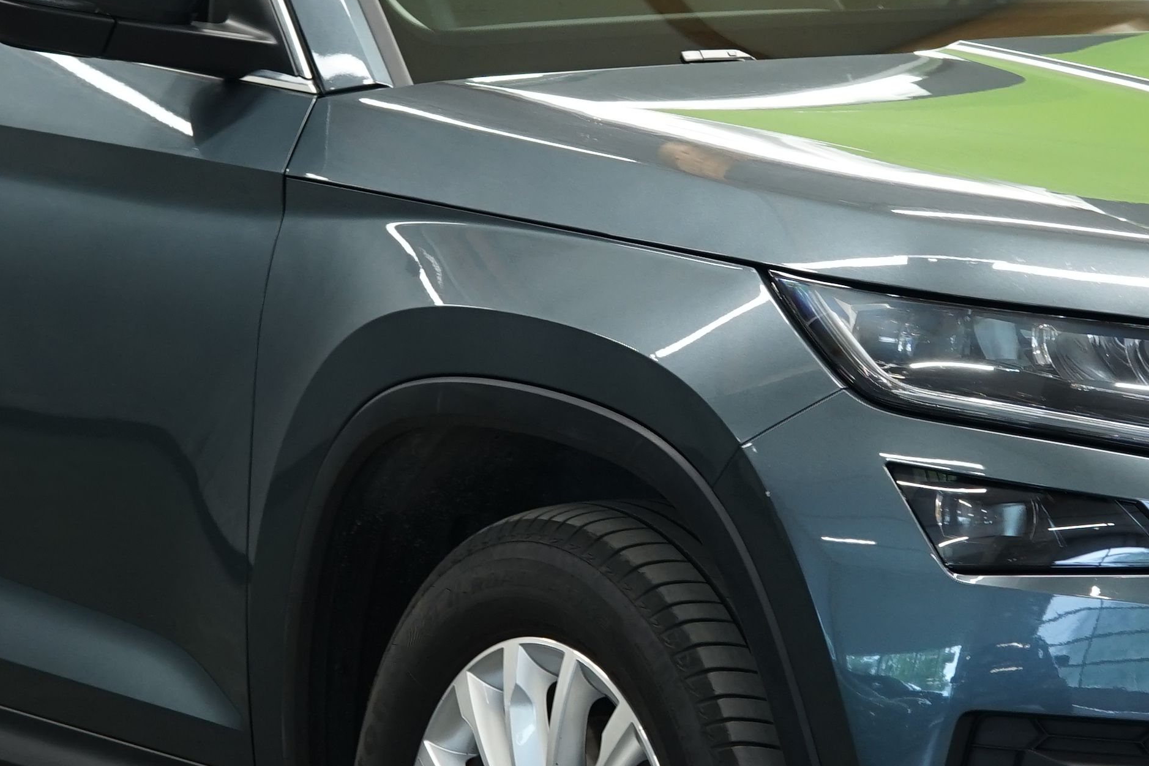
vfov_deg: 6.1
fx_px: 7244
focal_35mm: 227
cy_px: 319
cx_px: 739
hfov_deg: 9.1
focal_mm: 71
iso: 500
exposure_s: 1/15
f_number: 5.6
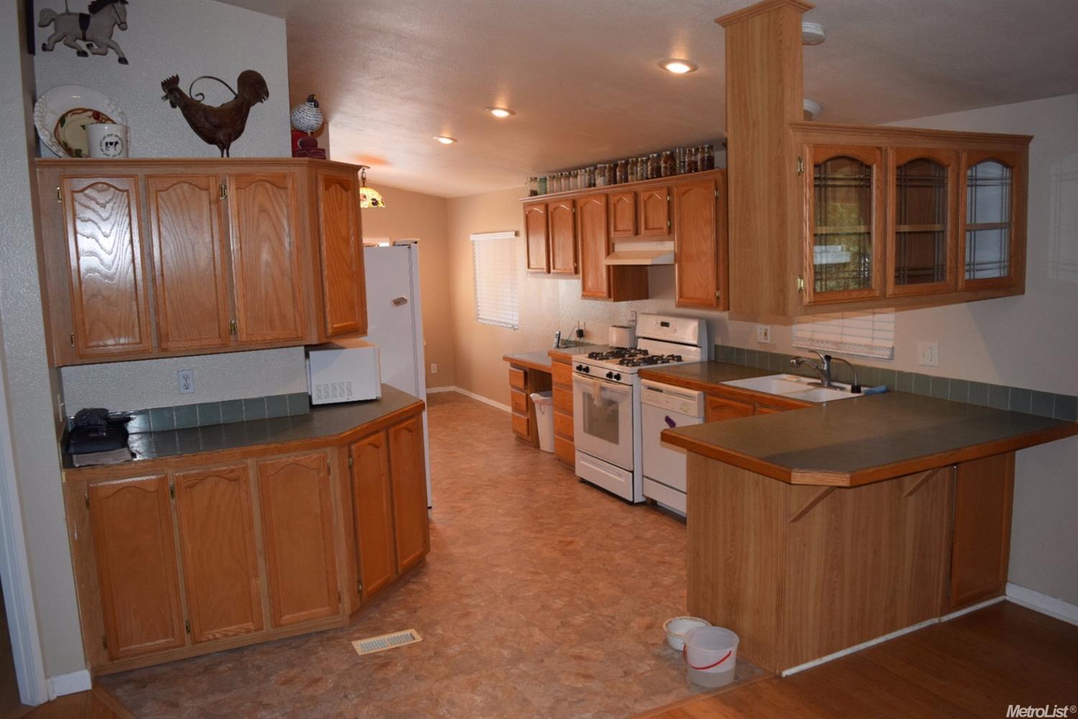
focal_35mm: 27
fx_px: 808
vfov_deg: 47.9
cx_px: 539
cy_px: 360
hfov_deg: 67.4
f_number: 4.5
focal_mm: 18
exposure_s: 1/80
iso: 800
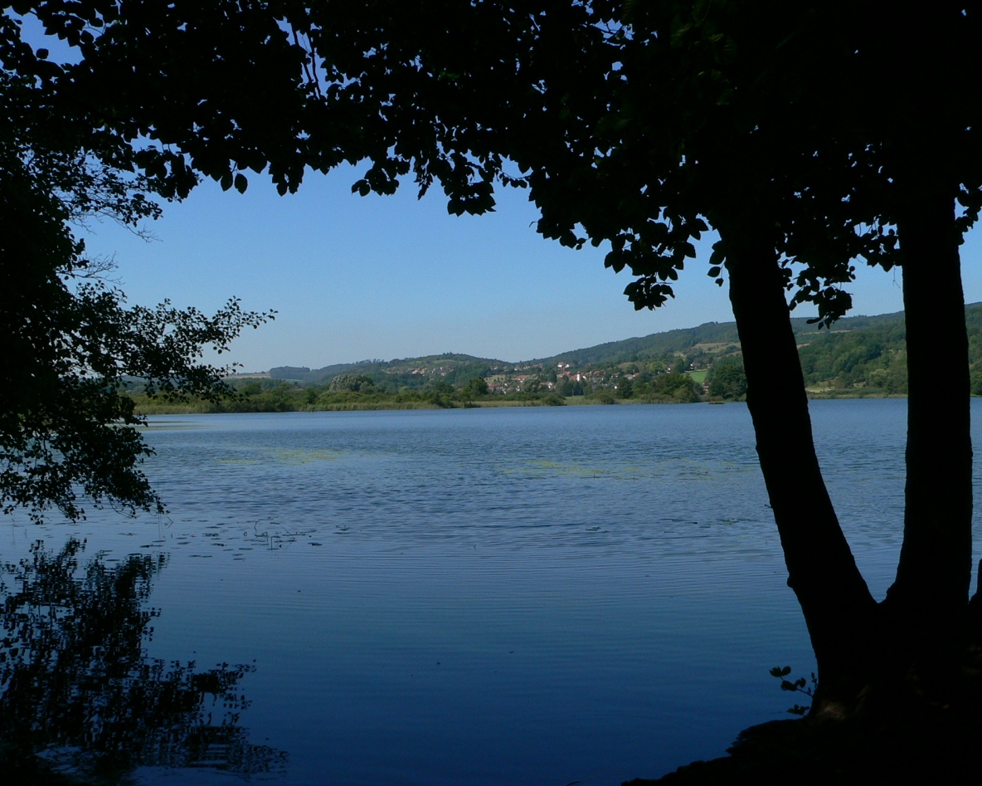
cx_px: 496
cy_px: 394
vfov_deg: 39.2
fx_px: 1104
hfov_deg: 47.9
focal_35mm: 38
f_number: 5.2
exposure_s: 1/640
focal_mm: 6
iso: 80
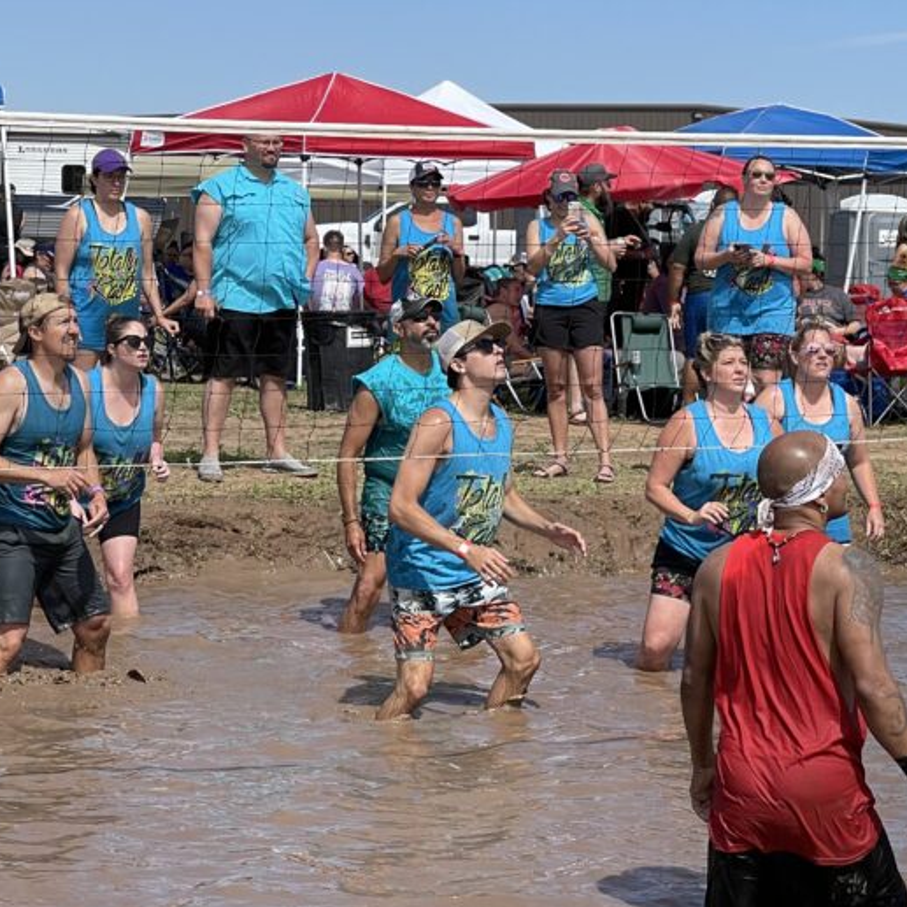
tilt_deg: -4.0
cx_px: 533
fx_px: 3320
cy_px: 474
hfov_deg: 15.5
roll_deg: -0.8
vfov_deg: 15.6
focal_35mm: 112
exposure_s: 1/1727
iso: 20
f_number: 2.2
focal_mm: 7.5
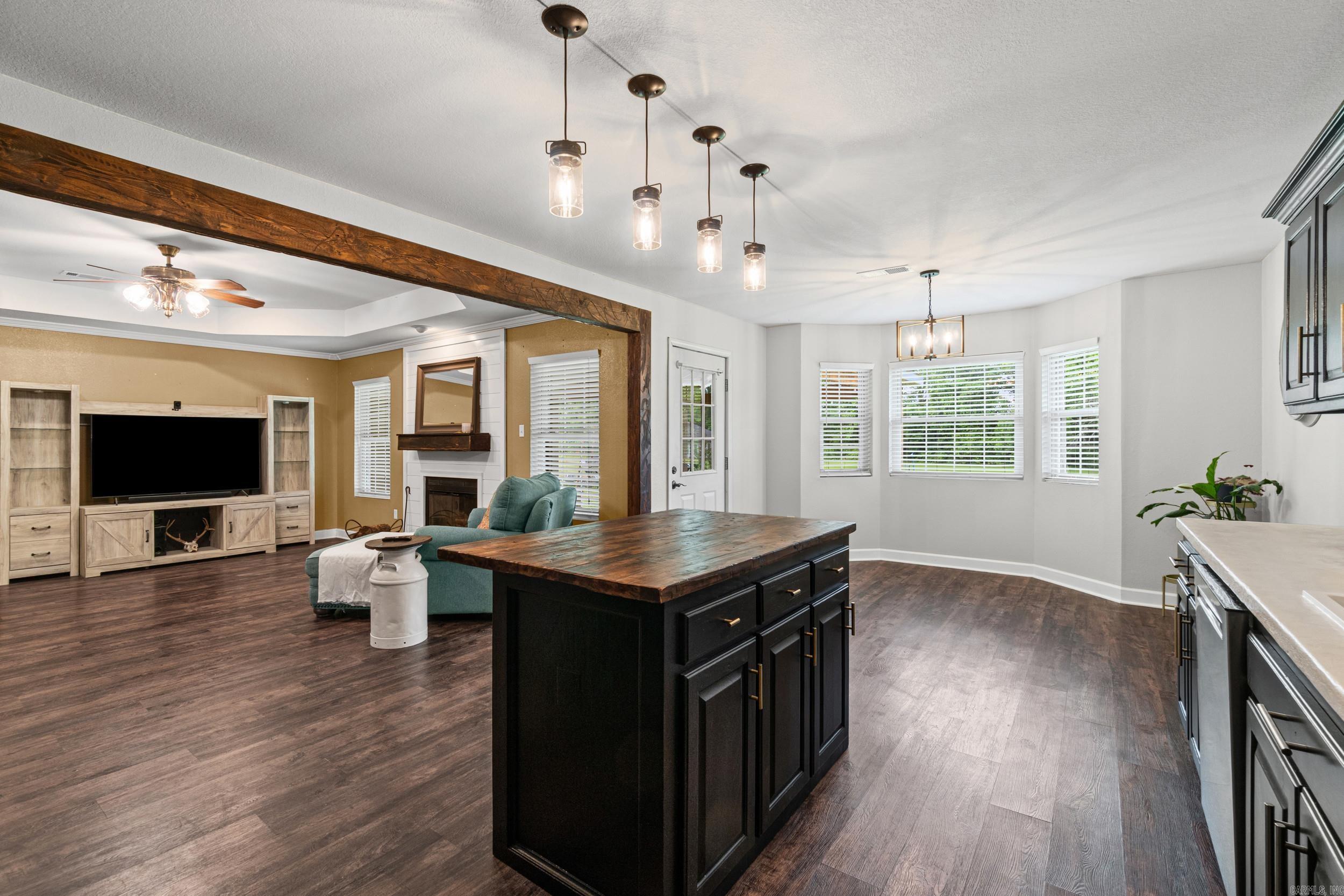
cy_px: 448
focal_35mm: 15
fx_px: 560
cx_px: 672
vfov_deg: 77.3
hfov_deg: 100.4
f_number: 9
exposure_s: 1/2
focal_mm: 10
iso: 250
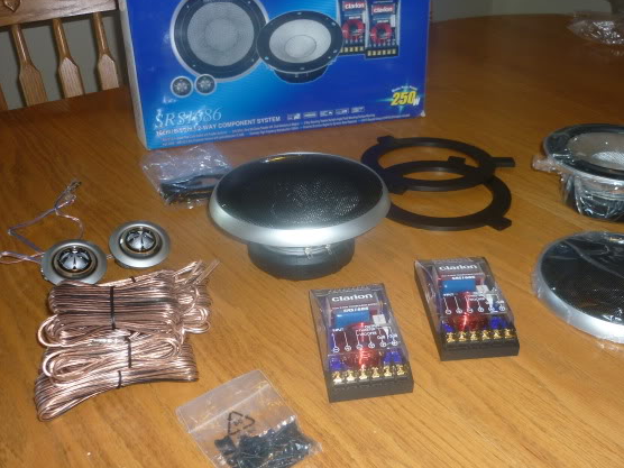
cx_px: 358
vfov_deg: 37.7
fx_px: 685
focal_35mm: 38
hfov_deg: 48.8
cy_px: 227
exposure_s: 1/30
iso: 100
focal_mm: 5.5
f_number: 2.8
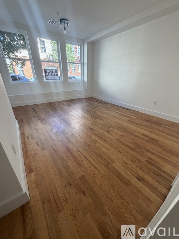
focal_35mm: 14
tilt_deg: -24.9
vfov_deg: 102.1
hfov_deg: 85.7
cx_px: 90
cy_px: 120
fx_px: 97
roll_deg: -0.7
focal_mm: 2.22
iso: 200
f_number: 2.2
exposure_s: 1/121
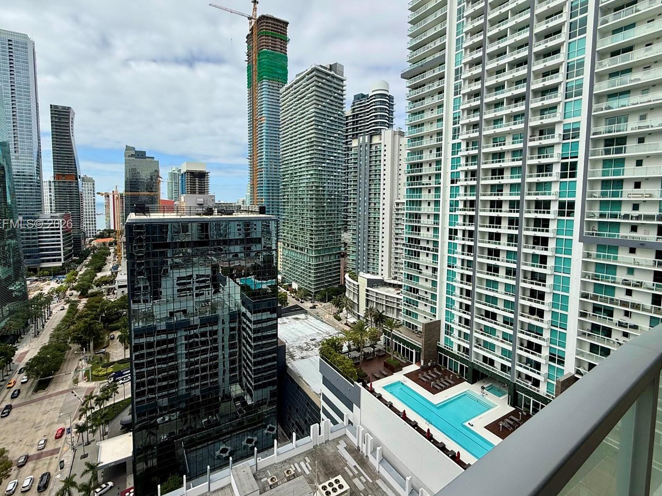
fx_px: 325
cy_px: 225
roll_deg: -0.8
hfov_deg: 91.0
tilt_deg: -2.9
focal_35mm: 17
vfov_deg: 74.5
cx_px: 318
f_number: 2.2
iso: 50
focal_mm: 2.22
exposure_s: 1/1312
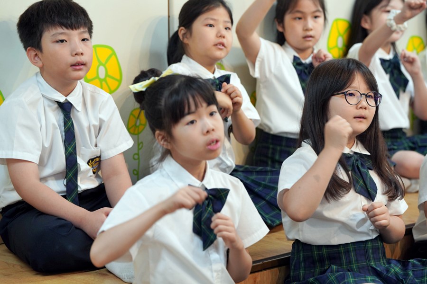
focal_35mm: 115
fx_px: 1364
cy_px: 142
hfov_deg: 17.8
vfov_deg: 11.9
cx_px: 214
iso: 1250
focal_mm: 115
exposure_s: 1/160
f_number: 4
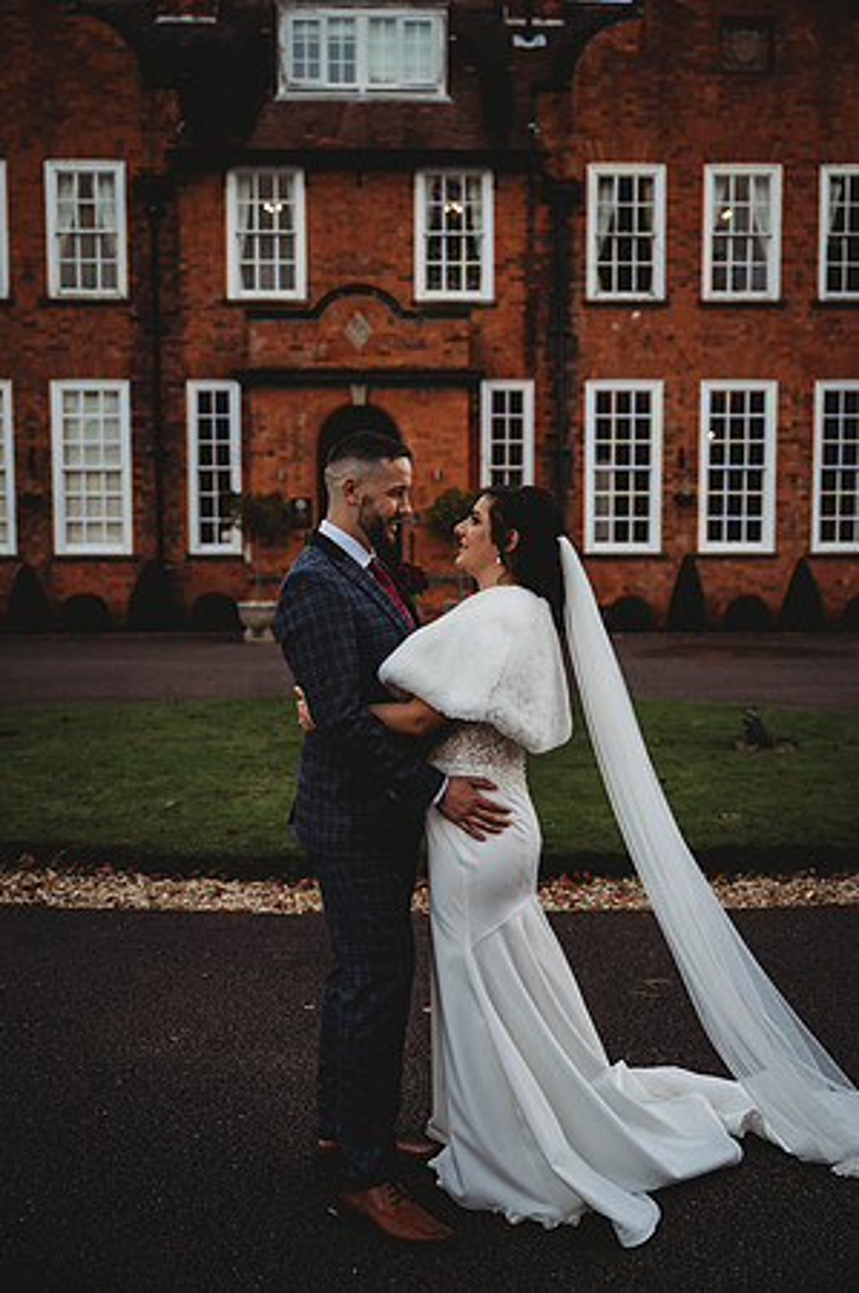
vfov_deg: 50.7
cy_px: 646
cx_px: 430
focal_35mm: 38
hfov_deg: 35.0
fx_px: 1363
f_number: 2.8
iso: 100
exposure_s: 1/400
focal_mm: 38
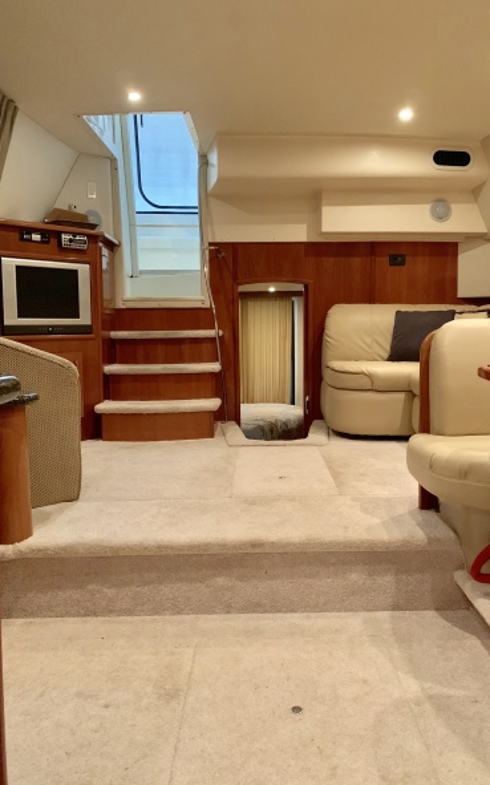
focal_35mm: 28
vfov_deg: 66.5
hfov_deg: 44.4
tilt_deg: -4.6
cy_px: 388
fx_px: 599
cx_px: 278
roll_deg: +0.3
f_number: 1.8
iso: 800
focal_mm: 4.25
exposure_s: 1/30
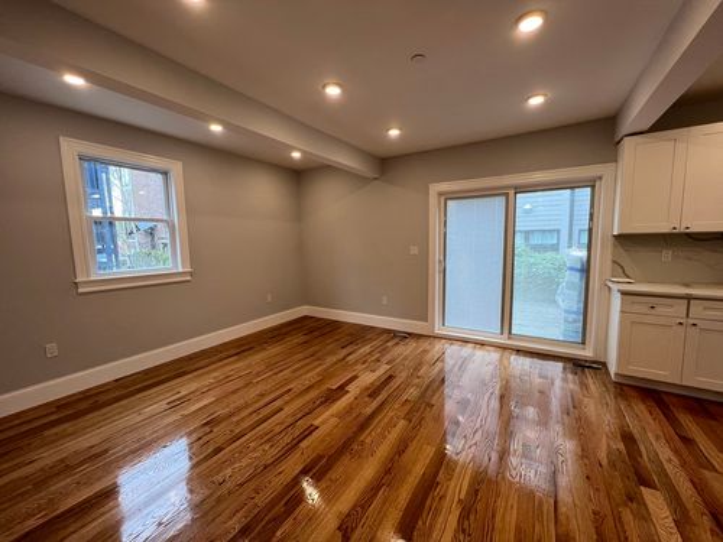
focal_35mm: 13
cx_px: 362
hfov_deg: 106.2
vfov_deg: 89.9
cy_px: 271
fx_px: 272
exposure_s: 1/122
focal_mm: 1.57
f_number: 1.8
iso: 80
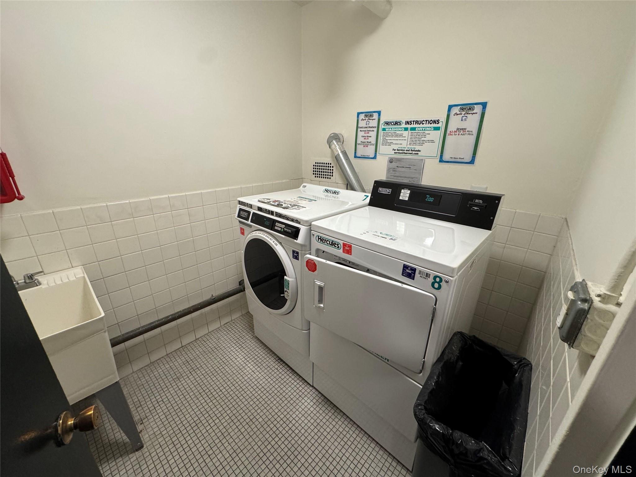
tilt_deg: -23.9
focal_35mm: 14
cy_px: 238
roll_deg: -0.6
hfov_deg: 102.1
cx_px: 318
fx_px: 257
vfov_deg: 85.7
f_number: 2.2
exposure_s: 1/60
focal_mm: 2.22
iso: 200
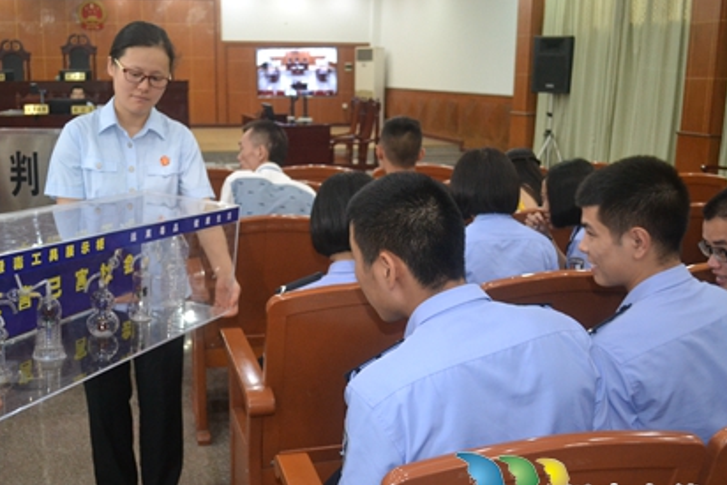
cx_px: 323
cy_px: 269
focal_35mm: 40
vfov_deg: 33.4
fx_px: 808
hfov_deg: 48.4
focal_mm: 22
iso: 2200
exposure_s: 1/60
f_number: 3.8
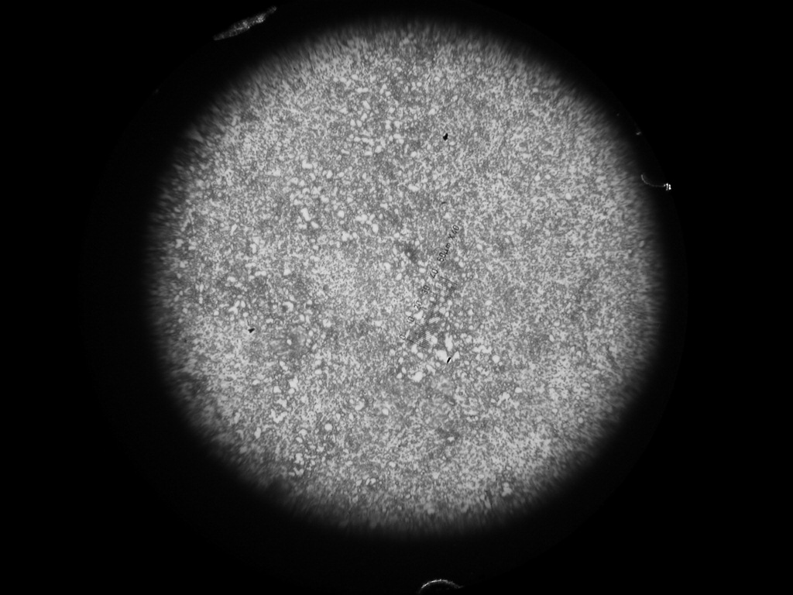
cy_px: 298
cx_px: 396
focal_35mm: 38
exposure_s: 1/83.3
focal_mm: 7.85
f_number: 3.3
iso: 100
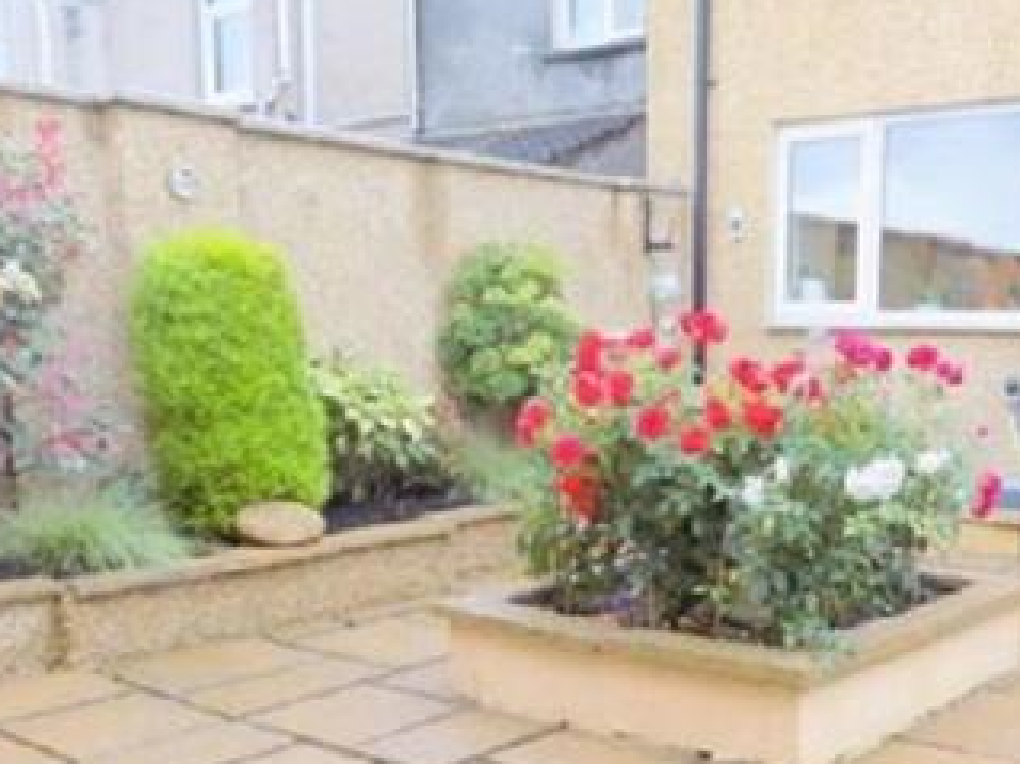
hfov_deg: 44.4
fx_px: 1237
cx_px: 641
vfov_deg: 33.1
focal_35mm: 42
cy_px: 635
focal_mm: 4
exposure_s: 1/30
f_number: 3.1
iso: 80
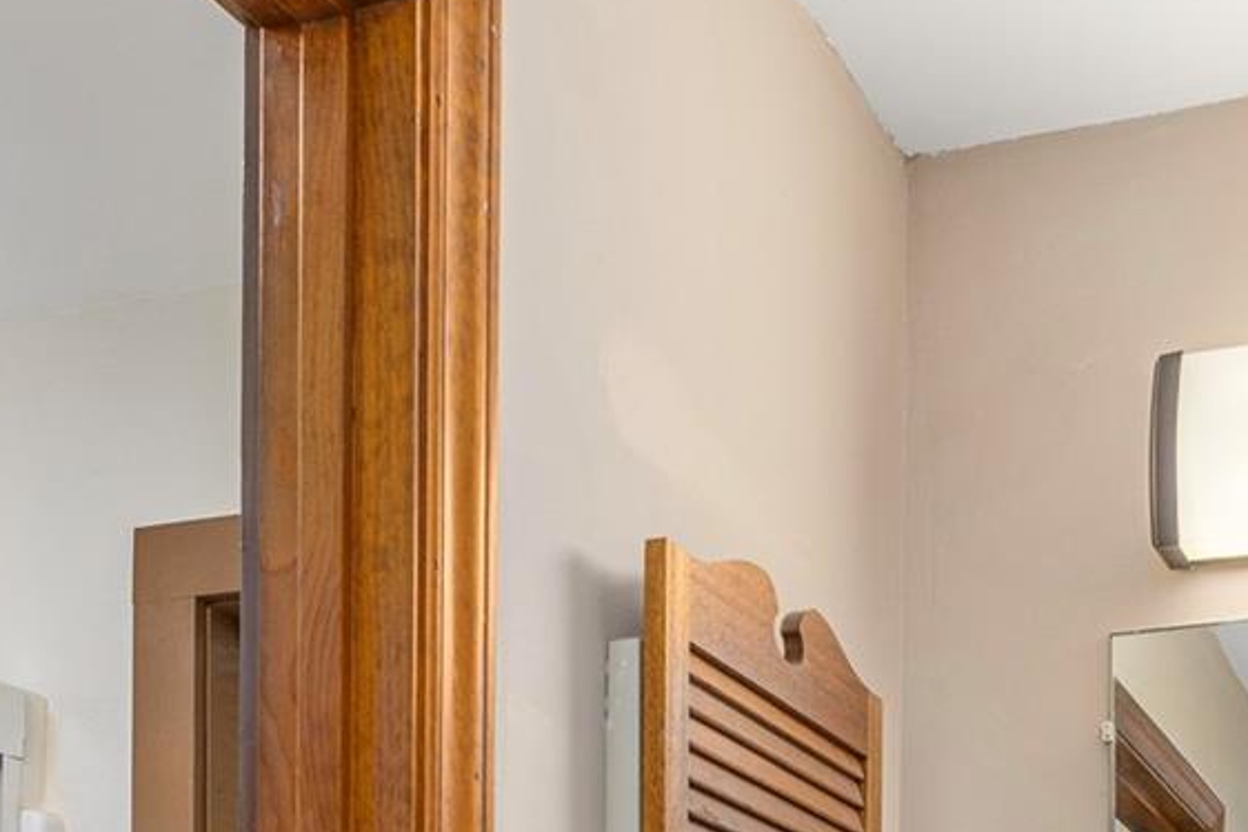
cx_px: 1041
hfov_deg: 37.2
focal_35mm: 51
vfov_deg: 22.1
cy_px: 1232
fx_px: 1768
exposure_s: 1/160
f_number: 7.1
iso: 320
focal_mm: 14
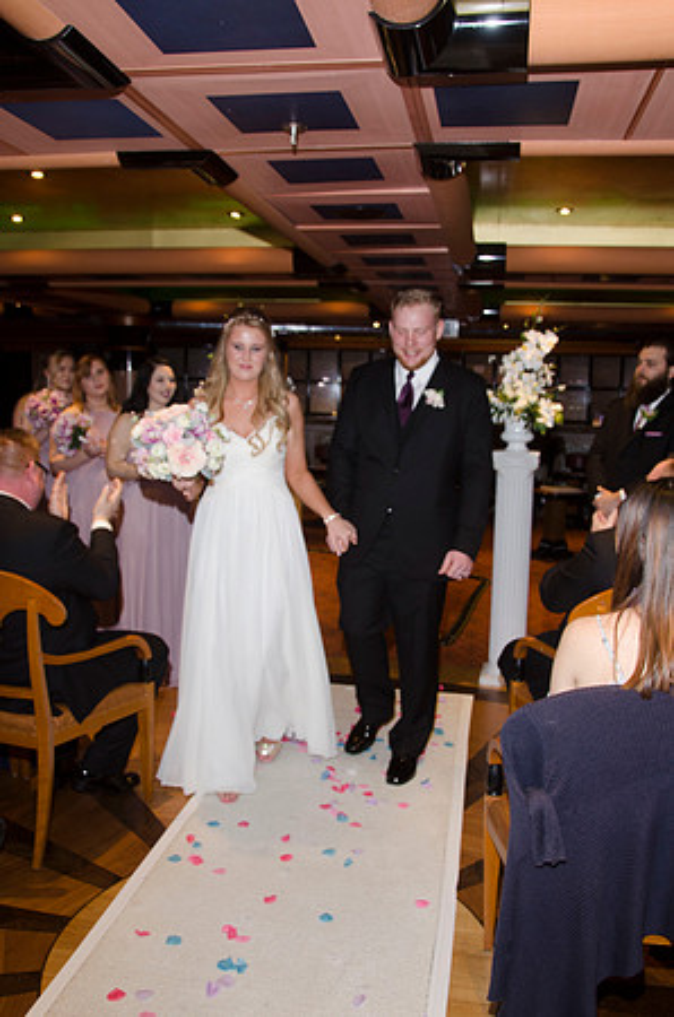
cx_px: 337
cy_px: 508
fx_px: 846
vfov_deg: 62.0
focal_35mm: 30
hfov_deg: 43.4
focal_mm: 20
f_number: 5.6
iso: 400
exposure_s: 1/60
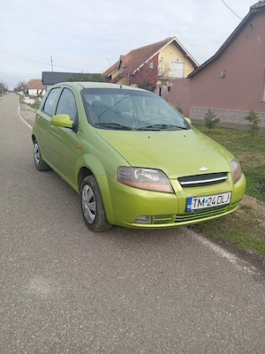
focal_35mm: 27
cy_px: 177
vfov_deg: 65.4
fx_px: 276
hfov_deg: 51.3
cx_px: 132
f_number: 1.8
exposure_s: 1/385
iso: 100
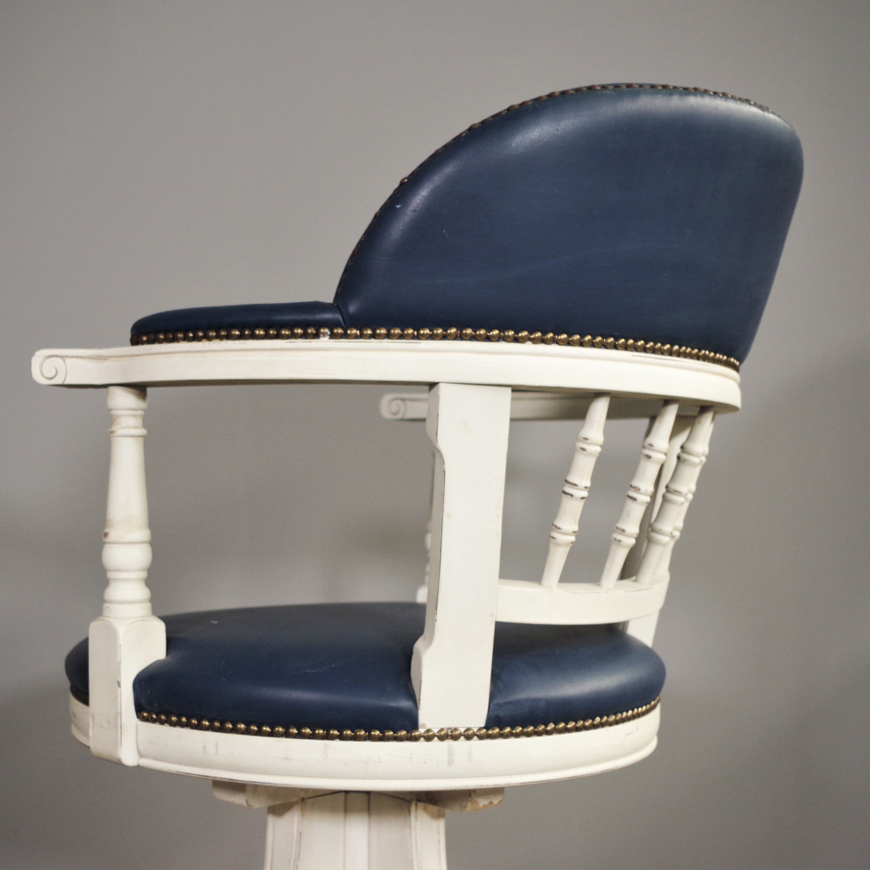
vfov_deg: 36.8
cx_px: 345
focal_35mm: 46
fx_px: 1308
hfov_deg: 36.6
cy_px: 435
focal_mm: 24.38
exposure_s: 1/100
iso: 800
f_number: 4
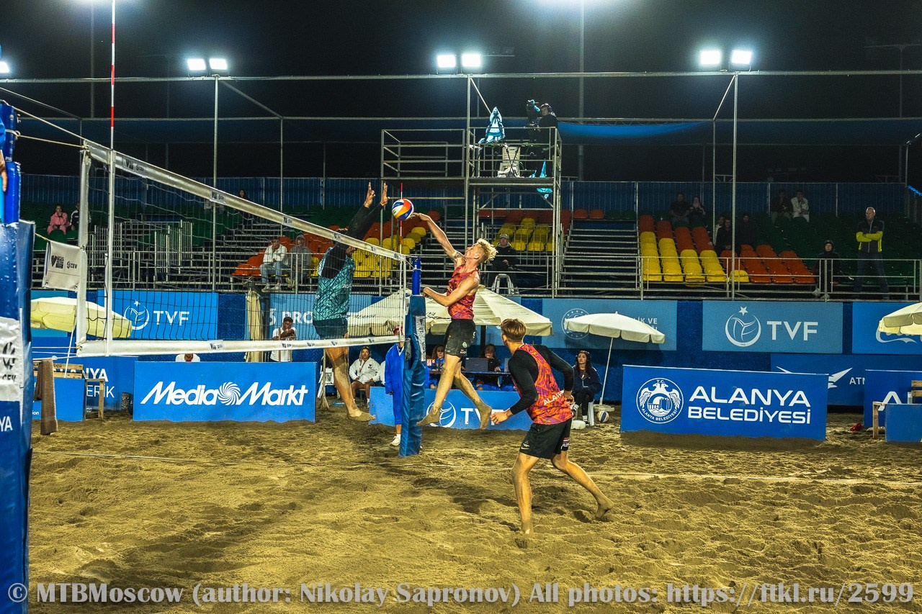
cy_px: 307
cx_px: 461
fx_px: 1152
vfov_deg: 29.9
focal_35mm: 45
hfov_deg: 43.6
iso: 1250
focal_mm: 30.5
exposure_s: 1/1000
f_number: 4.5
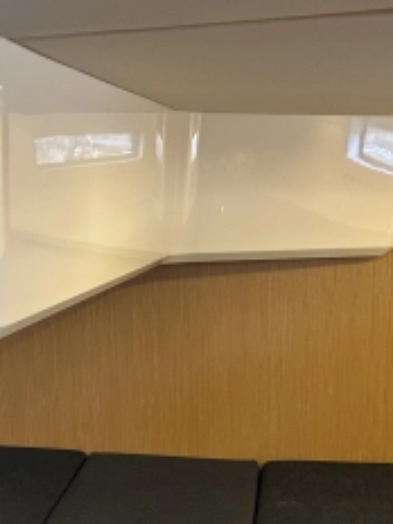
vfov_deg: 33.0
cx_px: 68
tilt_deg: -14.9
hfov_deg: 25.1
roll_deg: +2.0
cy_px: 401
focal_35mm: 57
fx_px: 863
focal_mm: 6.86
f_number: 1.78
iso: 400
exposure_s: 1/60
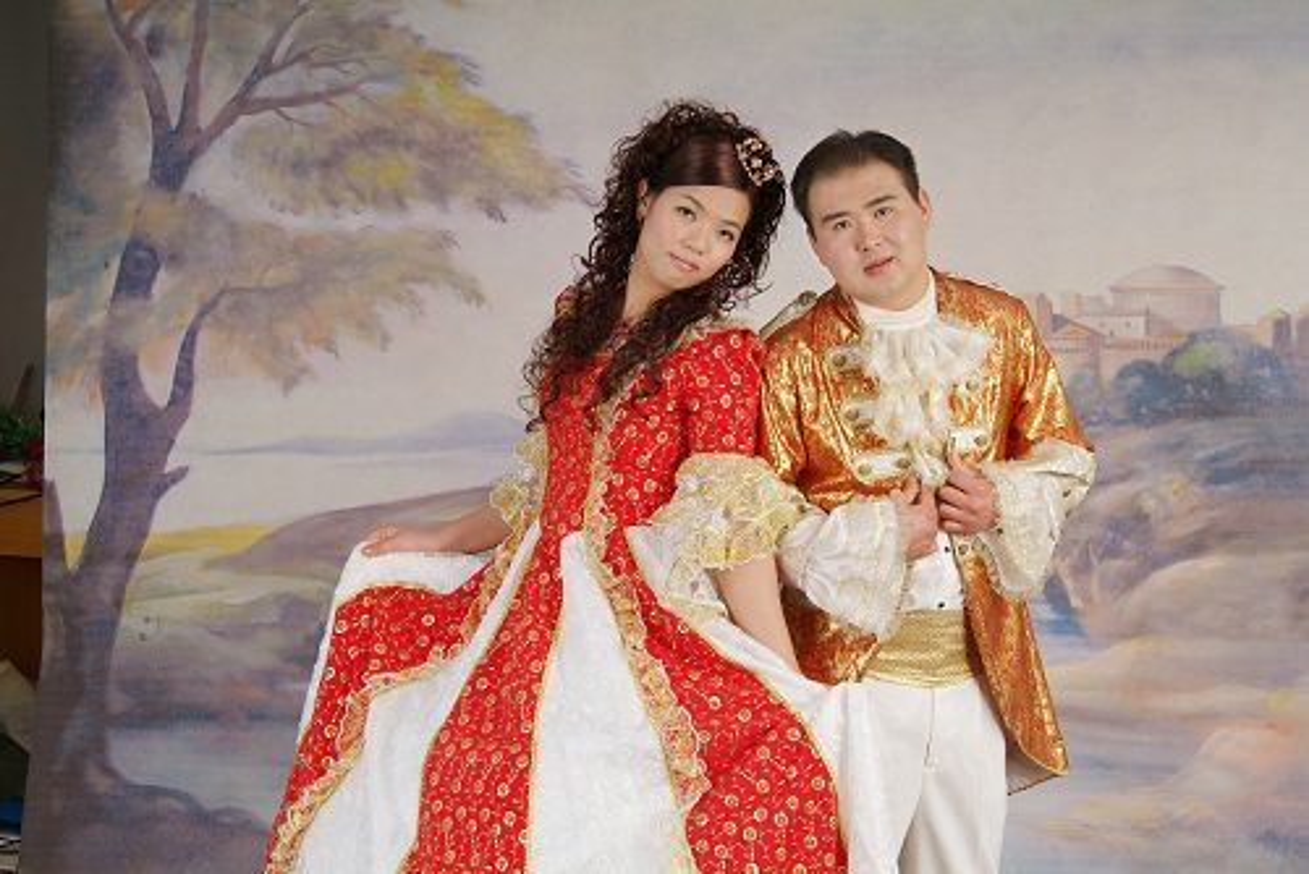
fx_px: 2183
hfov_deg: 33.4
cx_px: 654
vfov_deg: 22.7
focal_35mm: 60
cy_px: 437
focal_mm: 40
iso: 100
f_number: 9.5
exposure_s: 1/125
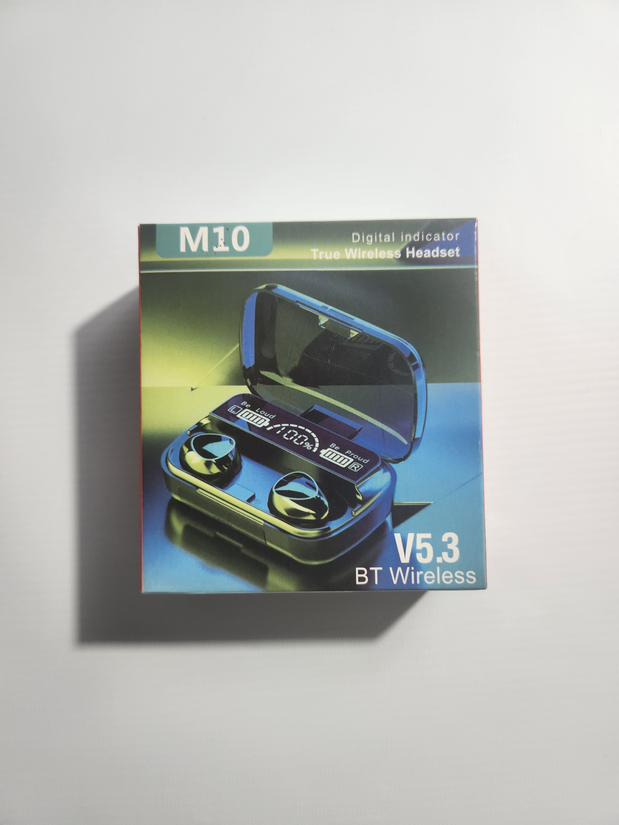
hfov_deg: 58.9
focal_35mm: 23
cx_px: 310
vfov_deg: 73.9
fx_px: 548
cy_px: 412
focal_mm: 5.4
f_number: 1.8
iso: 160
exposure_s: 1/101
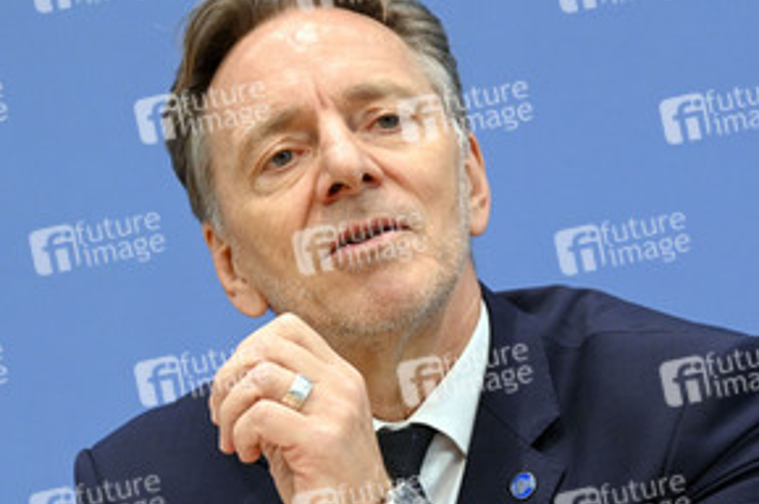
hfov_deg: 11.8
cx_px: 395
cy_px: 310
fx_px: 3685
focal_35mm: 175
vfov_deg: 7.8
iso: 5000
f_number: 5.6
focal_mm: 112
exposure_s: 1/640
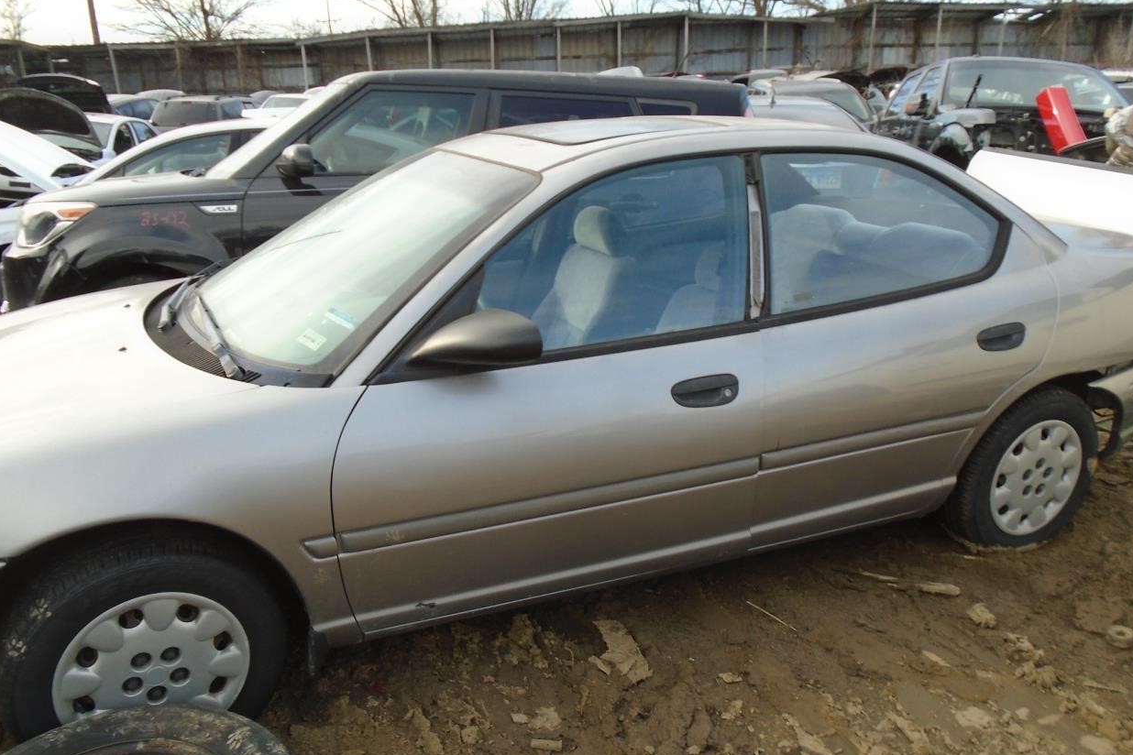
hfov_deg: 65.5
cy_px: 437
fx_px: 881
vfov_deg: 46.2
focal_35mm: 28
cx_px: 555
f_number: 3.2
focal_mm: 4.6
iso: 100
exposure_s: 1/250
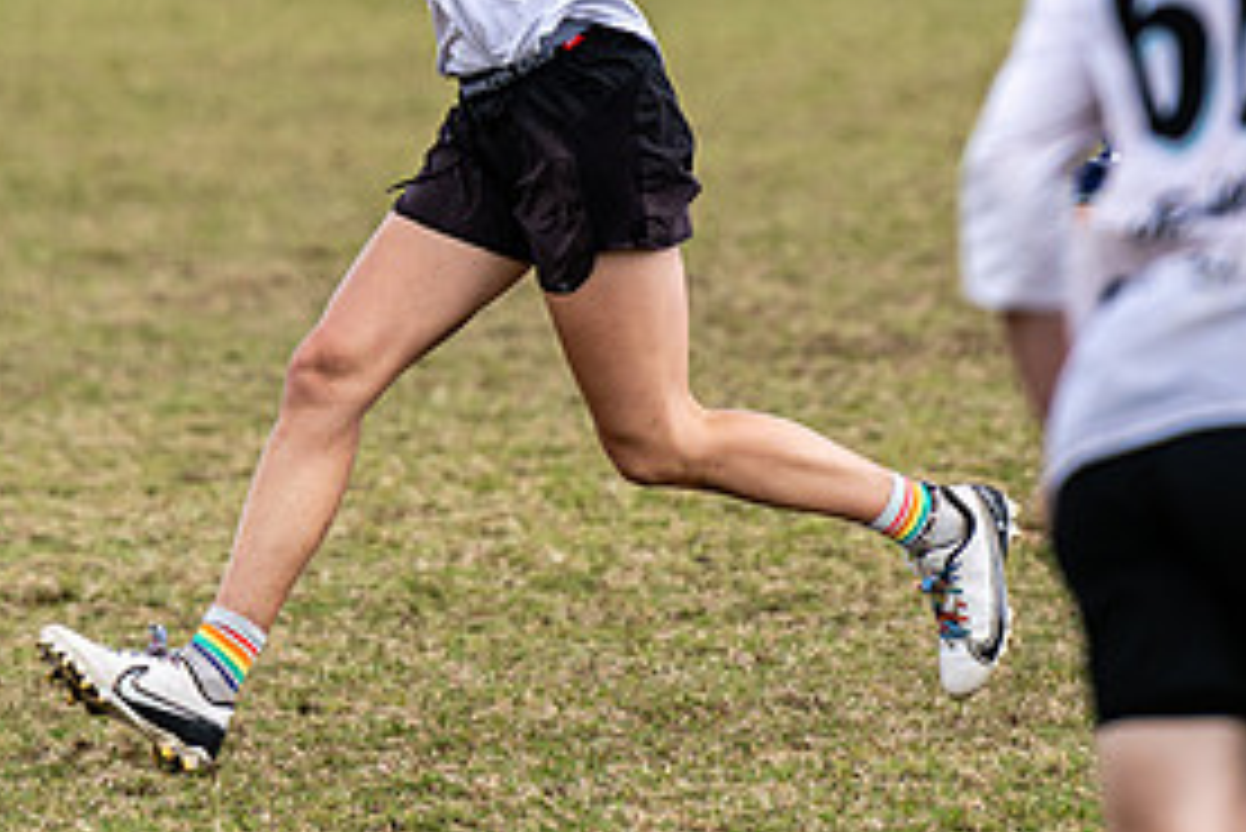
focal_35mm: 648
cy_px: -268
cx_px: 444
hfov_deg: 3.2
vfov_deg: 2.1
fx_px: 22439
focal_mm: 200
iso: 140
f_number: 3.2
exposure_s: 1/1600
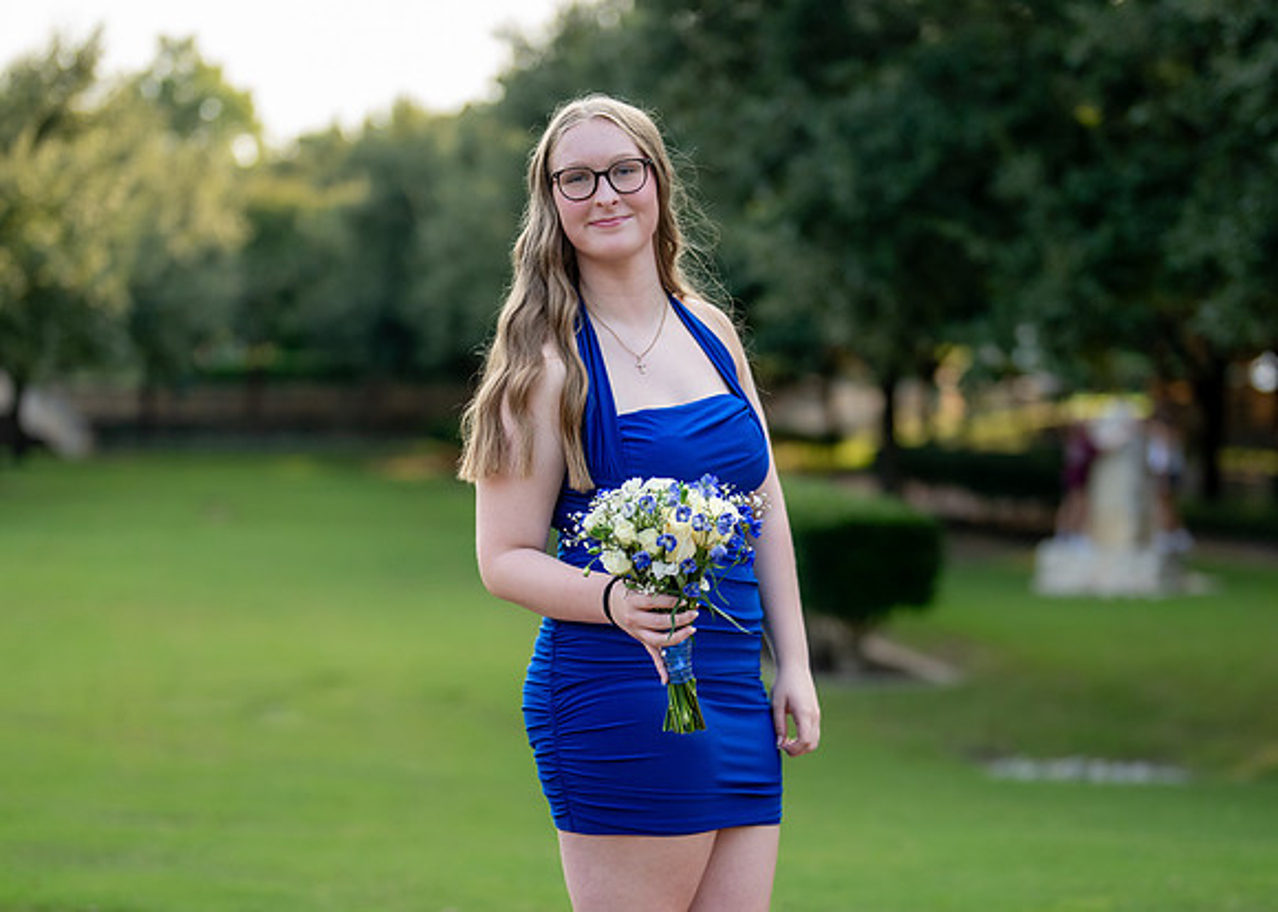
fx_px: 3072
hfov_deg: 23.5
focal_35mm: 85
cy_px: 671
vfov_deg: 16.8
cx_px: 720
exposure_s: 1/2000
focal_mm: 50
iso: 200
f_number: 1.2
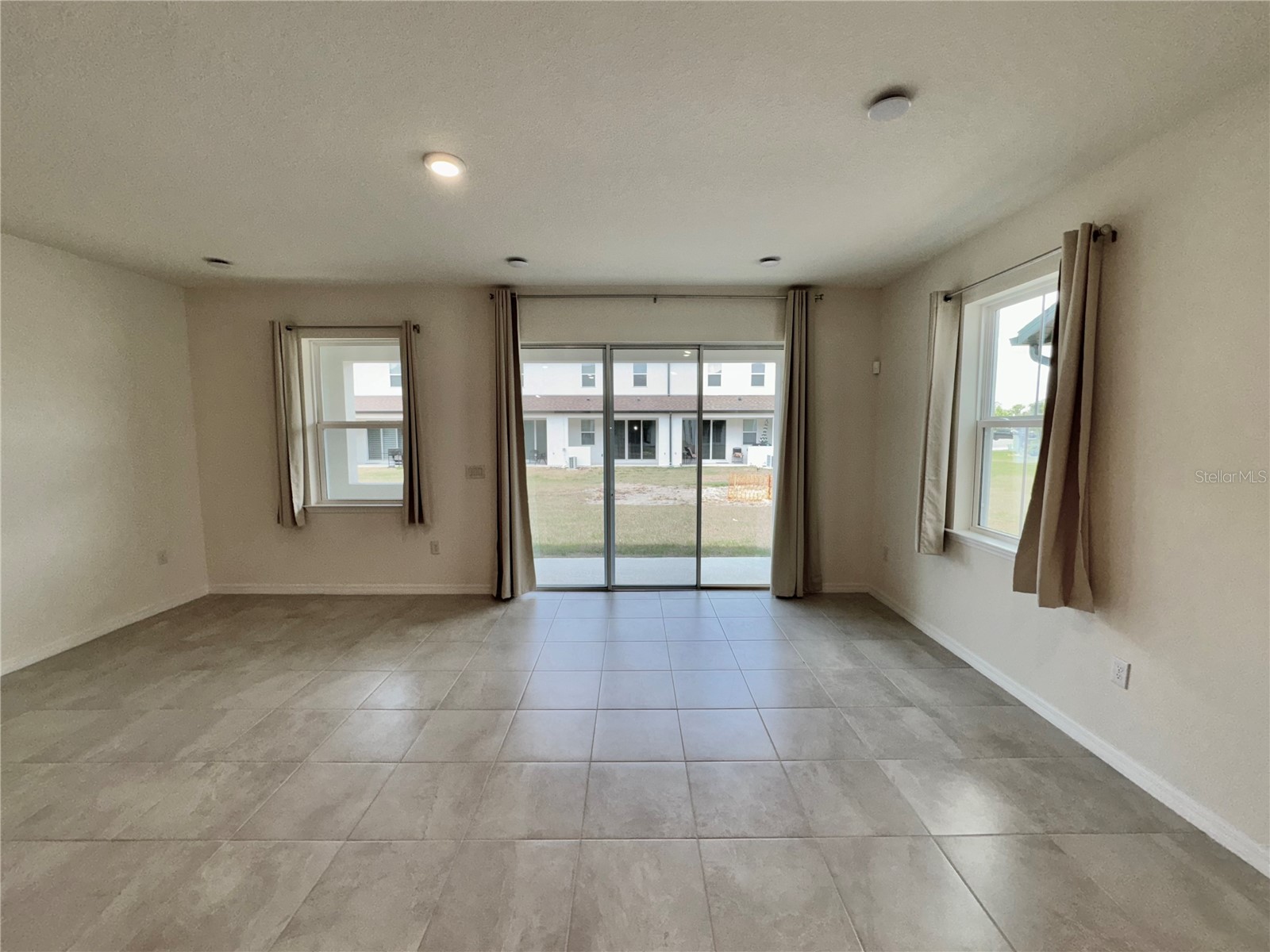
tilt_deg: -5.8
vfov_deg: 85.7
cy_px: 476
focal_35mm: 14
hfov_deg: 102.1
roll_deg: +0.1
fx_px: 514
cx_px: 635
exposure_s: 1/122
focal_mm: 2.22
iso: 50
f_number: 2.2
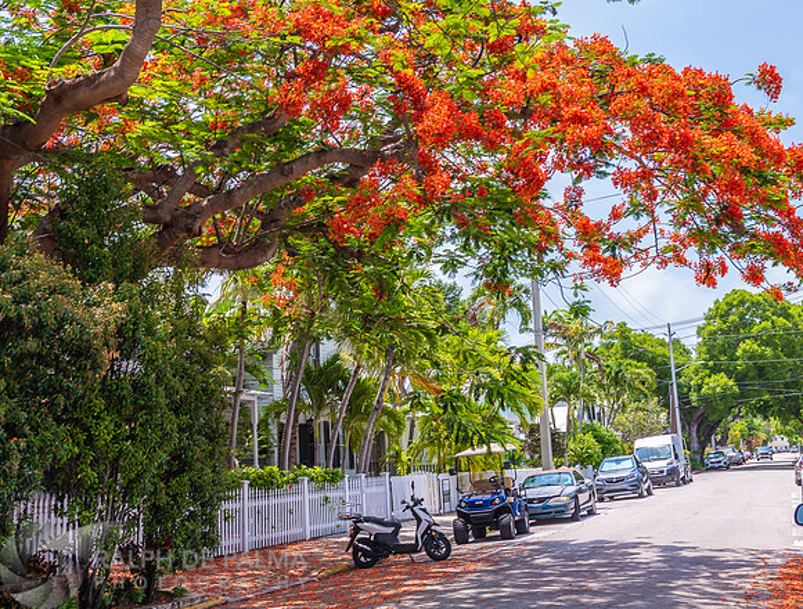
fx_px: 994
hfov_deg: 43.9
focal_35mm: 43
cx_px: 347
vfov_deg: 34.0
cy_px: 258
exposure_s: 1/100
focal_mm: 34
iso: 64
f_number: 7.1
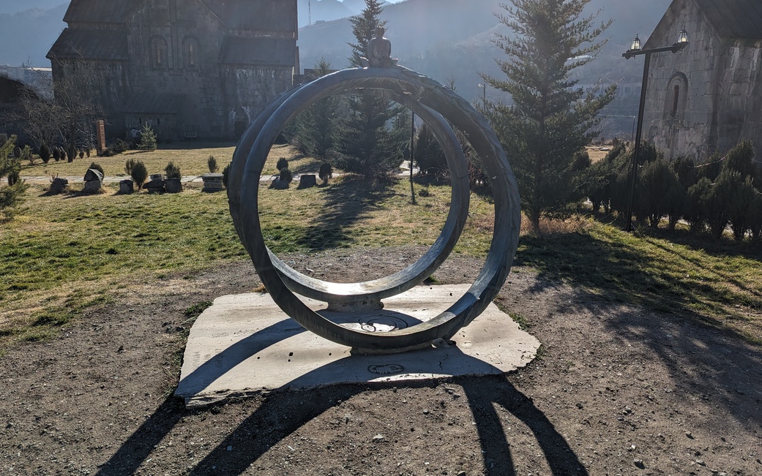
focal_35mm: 26
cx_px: 380
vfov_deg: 47.5
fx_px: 540
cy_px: 205
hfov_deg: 70.4
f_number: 1.85
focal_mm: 6.81
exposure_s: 1/4184
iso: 44
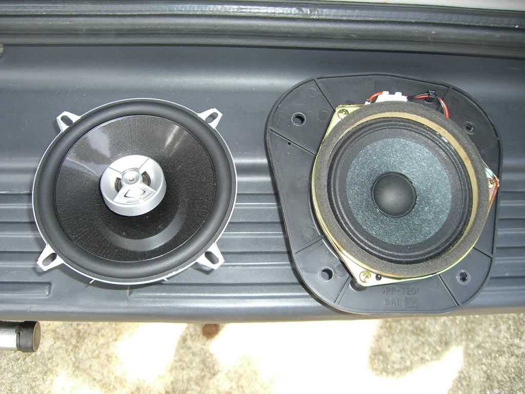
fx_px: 576
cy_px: 197
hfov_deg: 49.0
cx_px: 262
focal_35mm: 38
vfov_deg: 37.7
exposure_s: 1/125
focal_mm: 6.2
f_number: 2.7
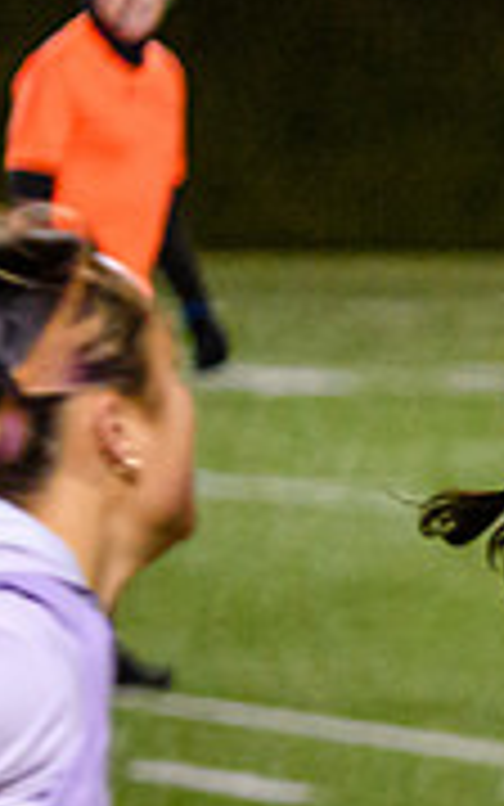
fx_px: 13900
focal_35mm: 633
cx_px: 1277
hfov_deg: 2.1
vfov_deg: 3.3
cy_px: 349
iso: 4000
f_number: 3.2
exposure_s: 1/800
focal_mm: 102
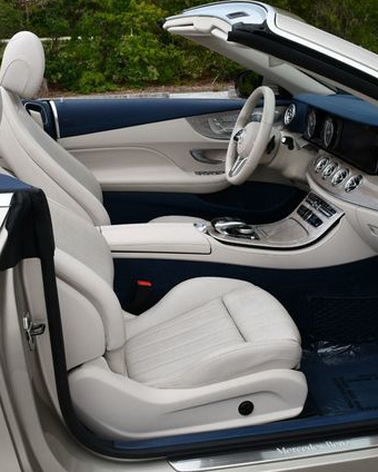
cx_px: 192
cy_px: 236
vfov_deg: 36.6
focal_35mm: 51
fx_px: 712
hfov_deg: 29.7
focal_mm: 18
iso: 125
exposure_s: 1/250
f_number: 8
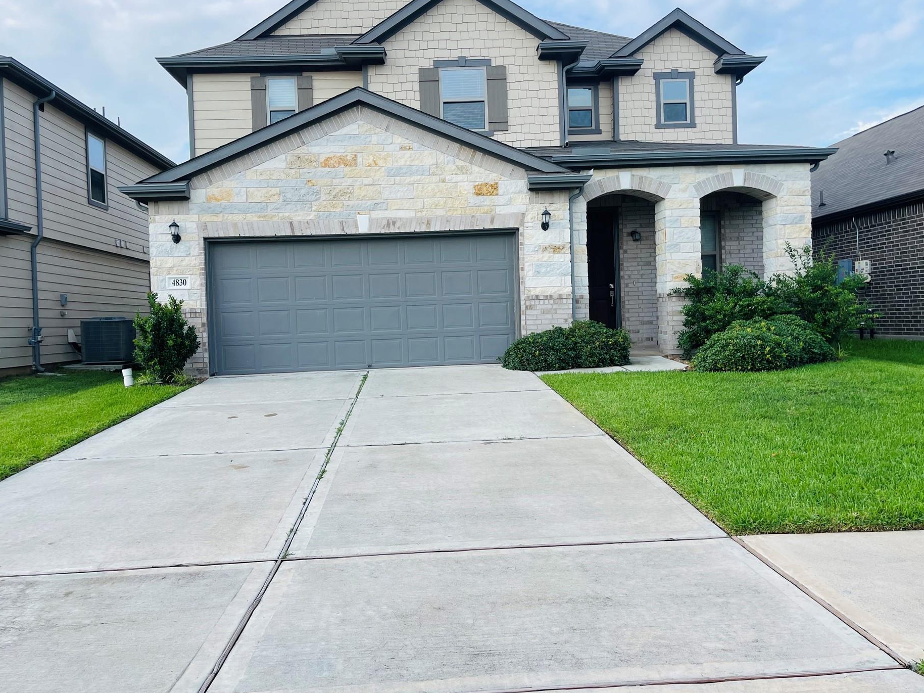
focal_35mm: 28
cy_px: 319
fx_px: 747
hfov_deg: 63.5
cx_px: 456
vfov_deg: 49.7
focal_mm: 5.1
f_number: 1.6
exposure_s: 1/1323
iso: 32
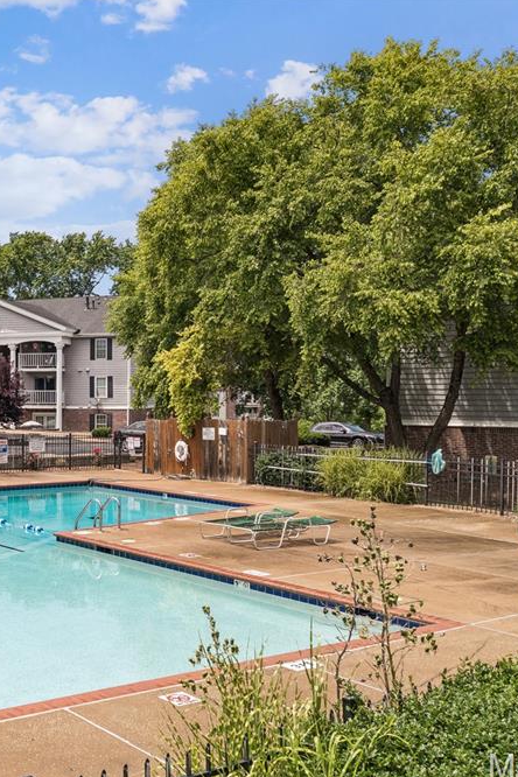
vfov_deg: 45.4
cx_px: 8
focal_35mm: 43
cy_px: 394
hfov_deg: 29.3
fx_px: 928
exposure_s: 1/120
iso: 100
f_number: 4
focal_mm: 10.3
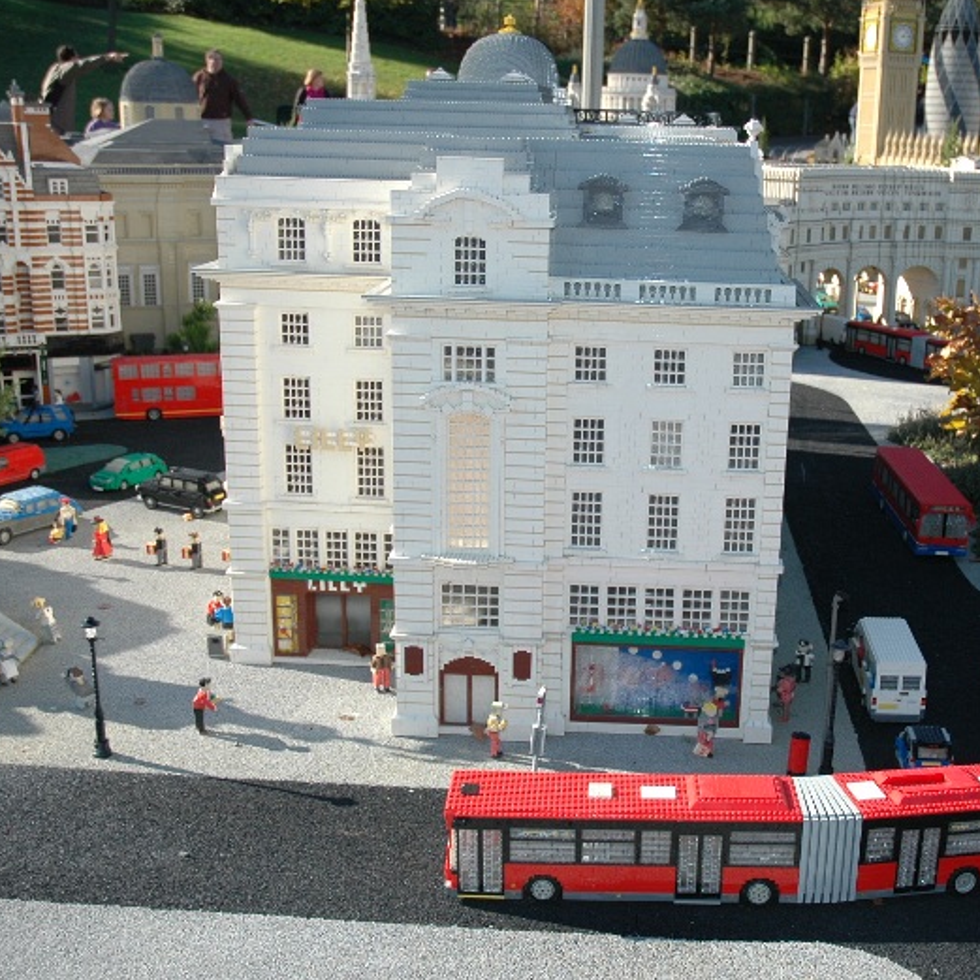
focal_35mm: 43
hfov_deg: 38.9
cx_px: 608
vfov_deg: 39.2
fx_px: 1377
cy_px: 495
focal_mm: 22
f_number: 3.8
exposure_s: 1/500
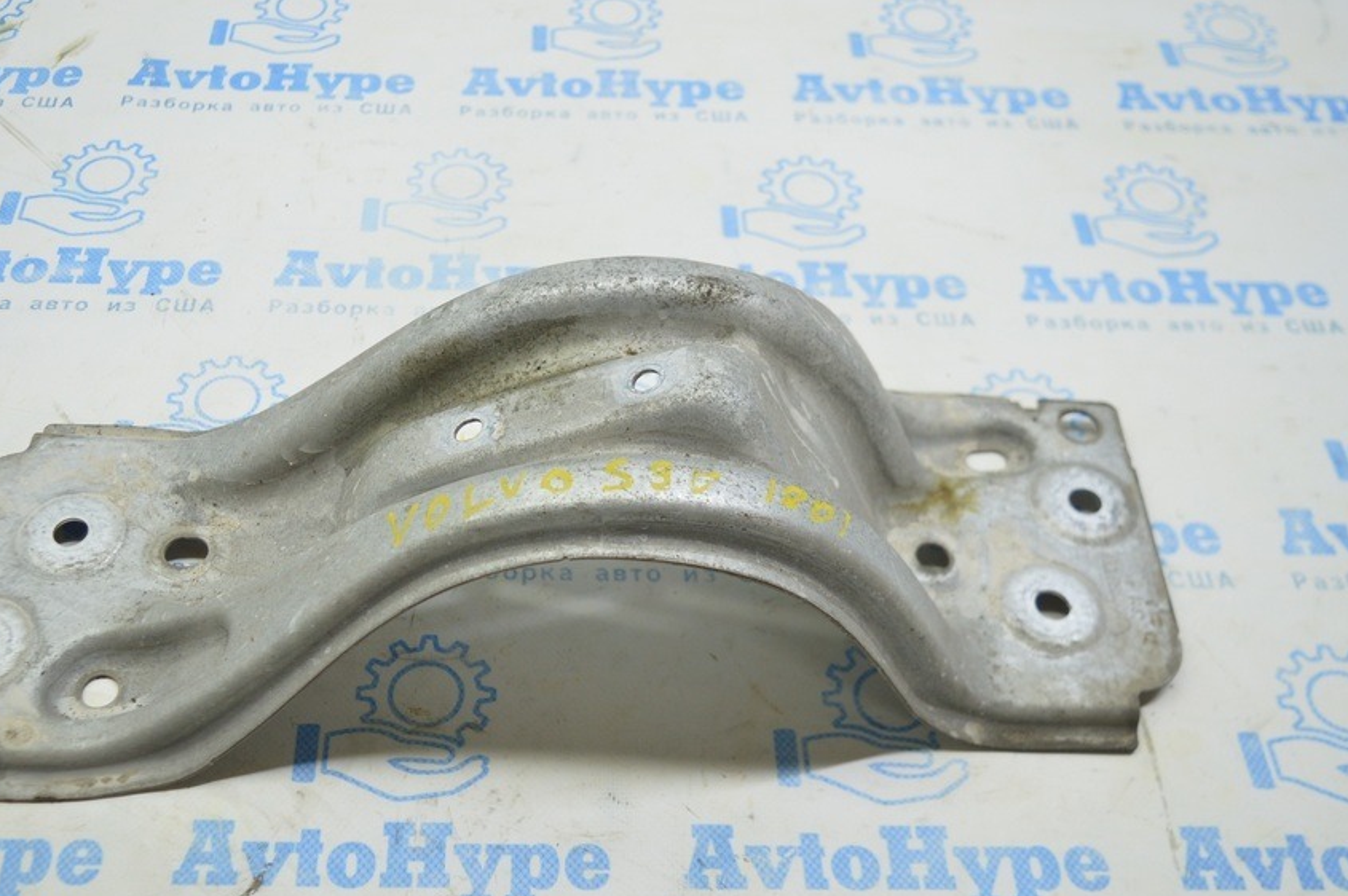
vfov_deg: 33.3
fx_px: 1497
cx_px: 536
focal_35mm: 40
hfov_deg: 48.2
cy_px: 490
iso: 400
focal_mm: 22
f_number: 3.8
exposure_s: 1/40
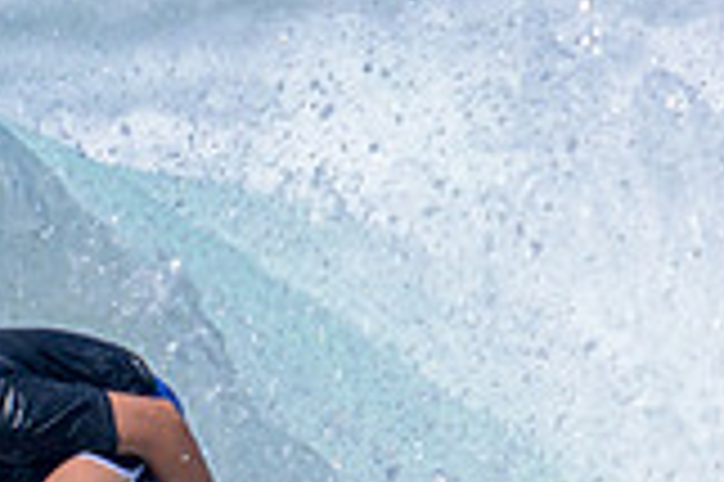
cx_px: 9
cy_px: 621
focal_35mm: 3917
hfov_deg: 0.5
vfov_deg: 0.4
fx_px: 78694
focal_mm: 800
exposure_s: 1/2000
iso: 640
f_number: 11
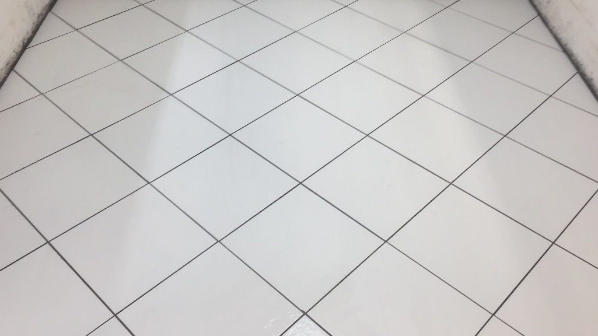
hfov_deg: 54.0
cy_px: 134
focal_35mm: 37
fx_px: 587
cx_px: 288
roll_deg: -2.1
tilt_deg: -39.6
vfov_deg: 31.9
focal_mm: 4.15
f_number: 2.2
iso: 32
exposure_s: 1/100
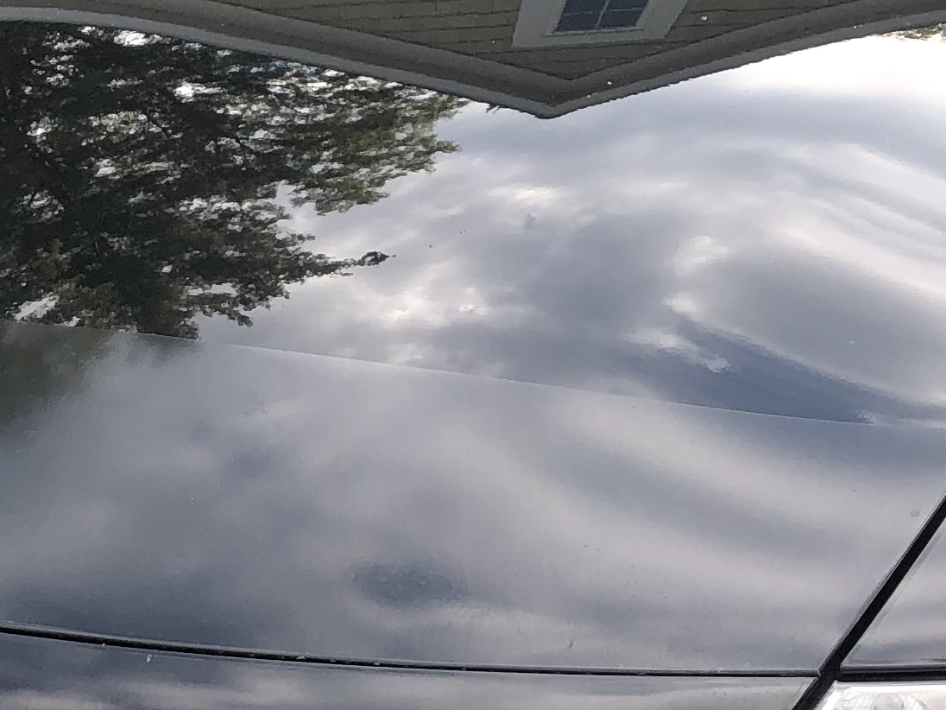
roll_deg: +1.6
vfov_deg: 14.4
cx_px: 241
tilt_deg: -18.6
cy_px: 265
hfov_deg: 19.0
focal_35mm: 103
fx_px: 2815
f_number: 1.8
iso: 20
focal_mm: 3.99
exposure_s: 1/316
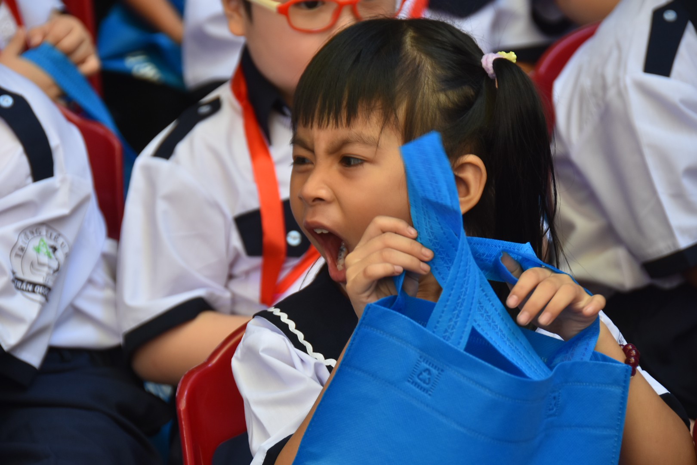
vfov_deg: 8.7
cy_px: 232
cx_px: 348
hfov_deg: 13.0
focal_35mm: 158
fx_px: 3049
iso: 450
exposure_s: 1/250
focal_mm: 105
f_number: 5.3
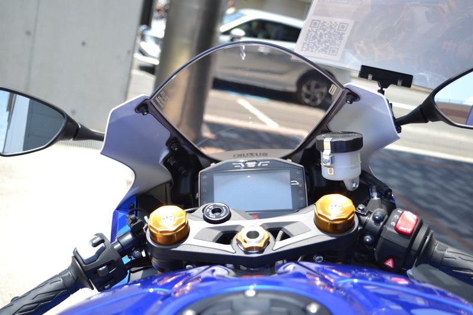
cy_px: 158
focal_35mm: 44
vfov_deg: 30.8
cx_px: 236
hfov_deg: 45.0
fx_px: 571
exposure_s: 1/250
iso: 100
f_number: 8
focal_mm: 29
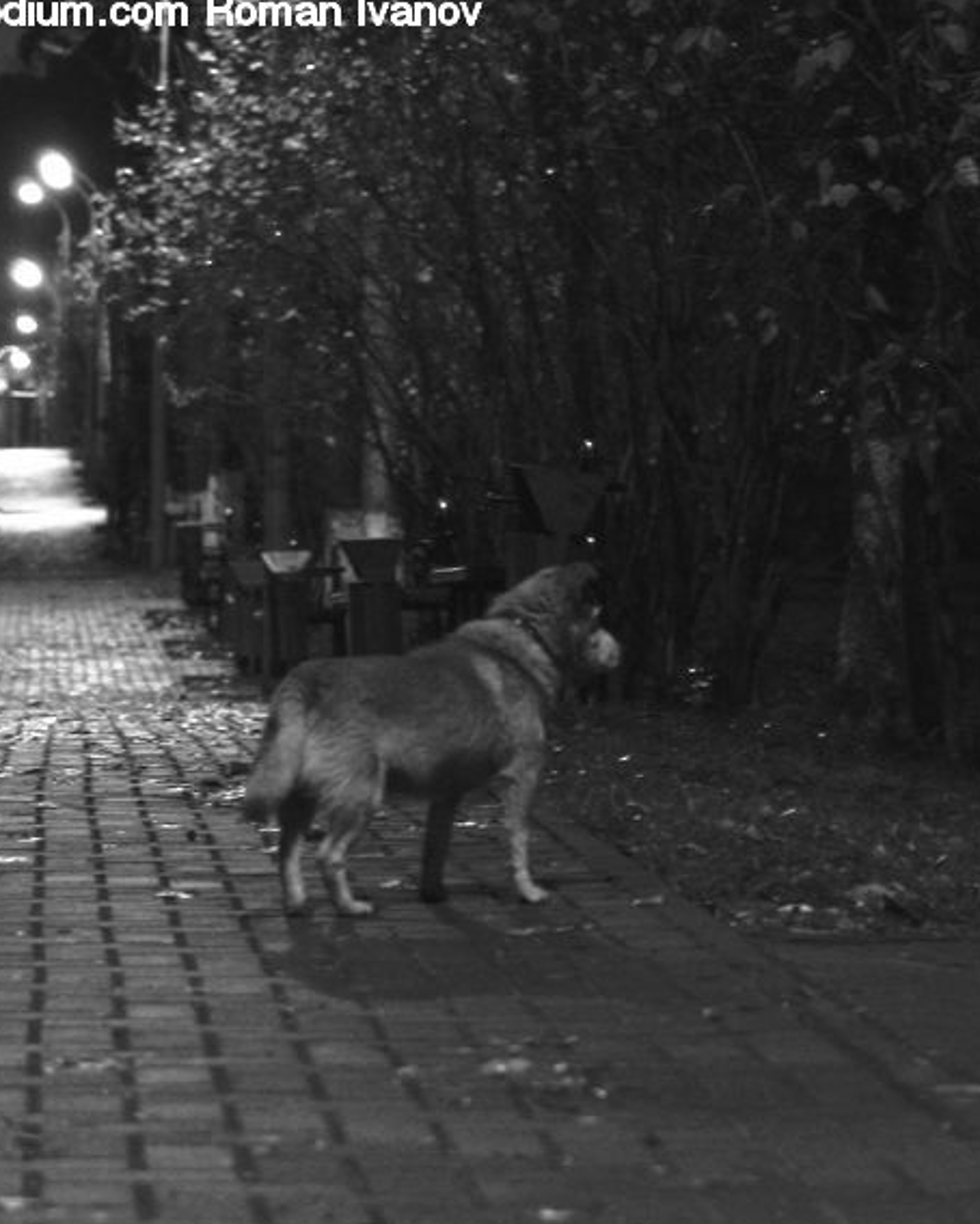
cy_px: 602
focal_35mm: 156
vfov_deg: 12.4
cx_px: 613
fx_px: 5653
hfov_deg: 9.9
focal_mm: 70
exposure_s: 1/20
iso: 800
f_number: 4.5
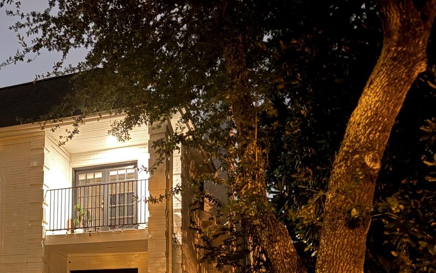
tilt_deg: +7.8
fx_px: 570
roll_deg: -1.2
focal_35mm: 48
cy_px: 265
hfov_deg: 38.3
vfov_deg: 25.7
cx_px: 26
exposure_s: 1/2
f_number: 1.78
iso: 1250
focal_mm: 6.76
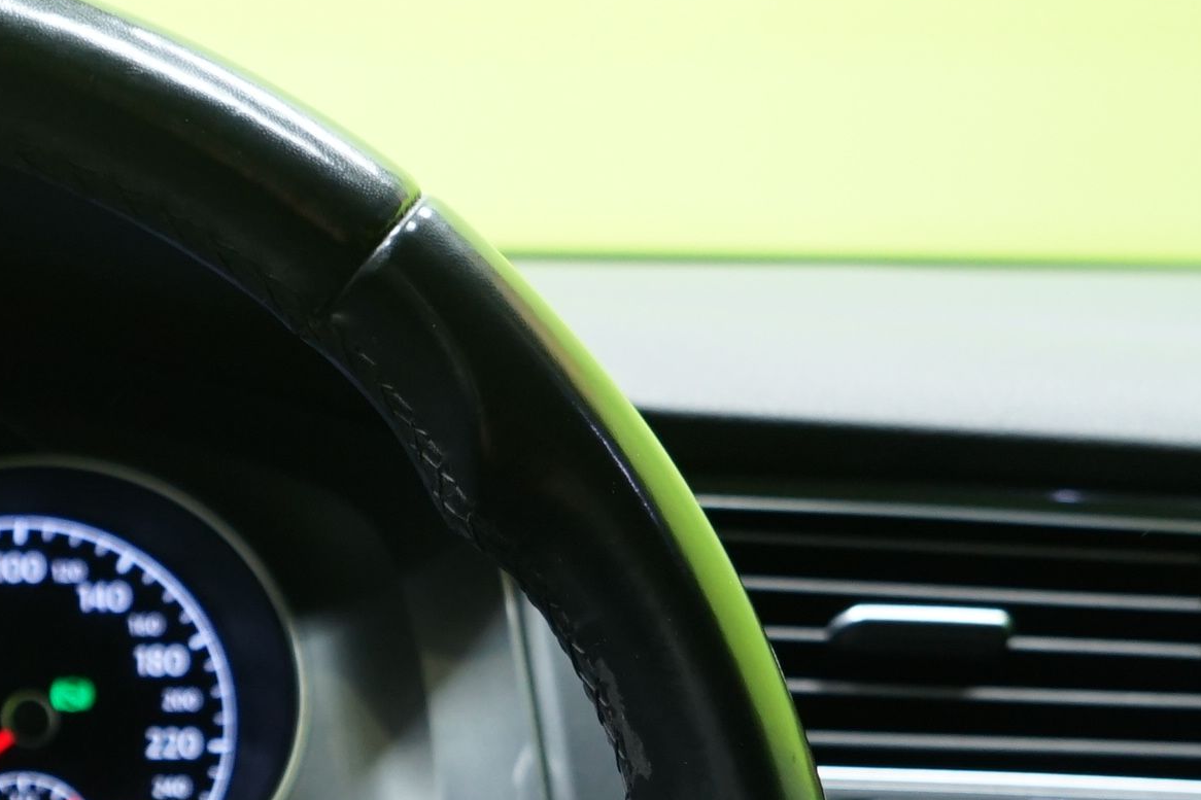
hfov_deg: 22.6
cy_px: 1088
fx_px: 2702
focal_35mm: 81
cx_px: -327
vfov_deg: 15.9
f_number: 4.5
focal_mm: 24
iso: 800
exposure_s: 1/20
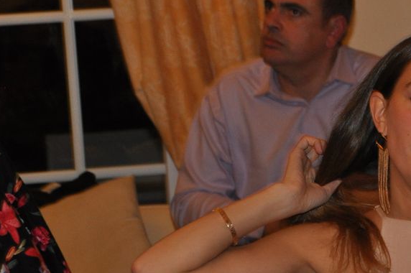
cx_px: 384
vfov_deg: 4.5
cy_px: 85
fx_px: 3444
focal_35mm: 302
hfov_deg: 6.8
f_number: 5.3
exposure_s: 1/60
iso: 800
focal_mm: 90
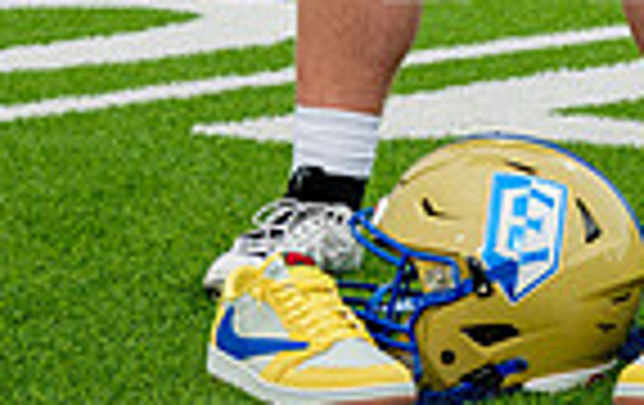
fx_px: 3658
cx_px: 545
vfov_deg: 6.1
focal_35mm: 208
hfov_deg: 10.0
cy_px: -450
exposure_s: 1/320
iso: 200
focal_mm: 65
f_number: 7.1
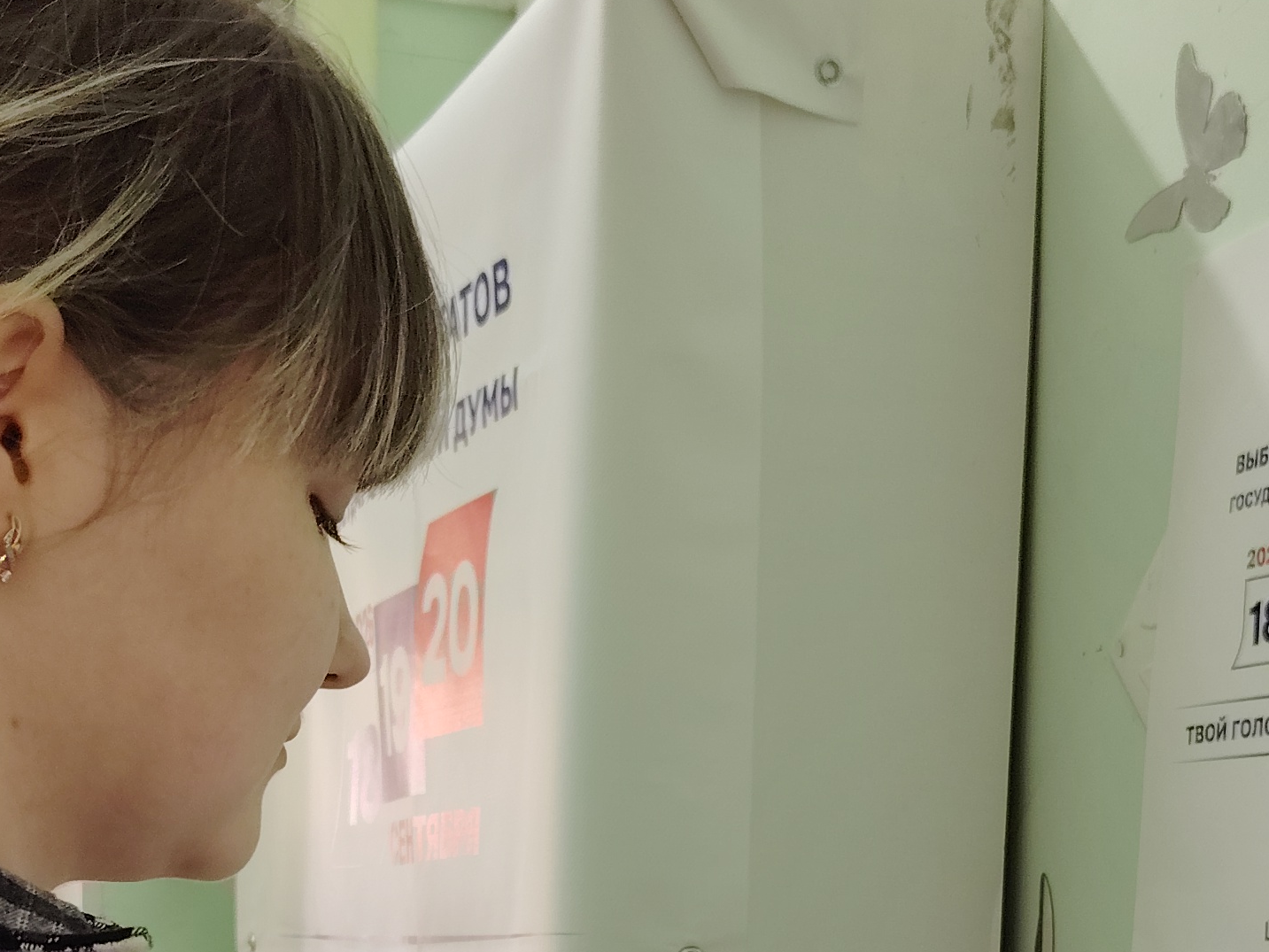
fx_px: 2456
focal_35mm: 67
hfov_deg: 29.0
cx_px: 632
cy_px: 1061
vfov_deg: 20.8
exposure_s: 1/33.3
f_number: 1.75
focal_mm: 5.25
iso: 472
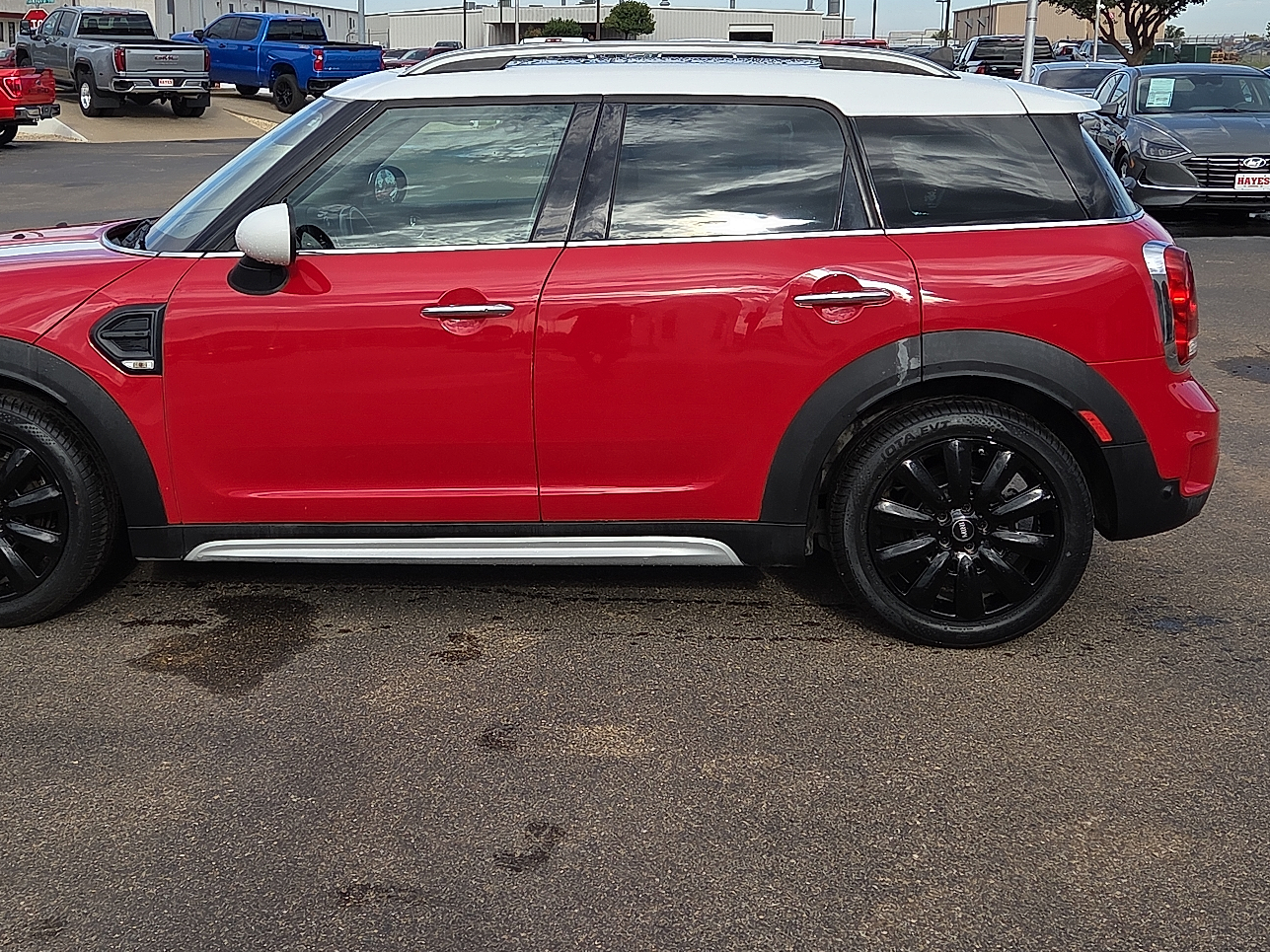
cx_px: 508
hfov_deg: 41.1
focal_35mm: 46
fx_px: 1688
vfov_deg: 31.4
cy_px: 380
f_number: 1.8
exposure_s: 1/3333
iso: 76
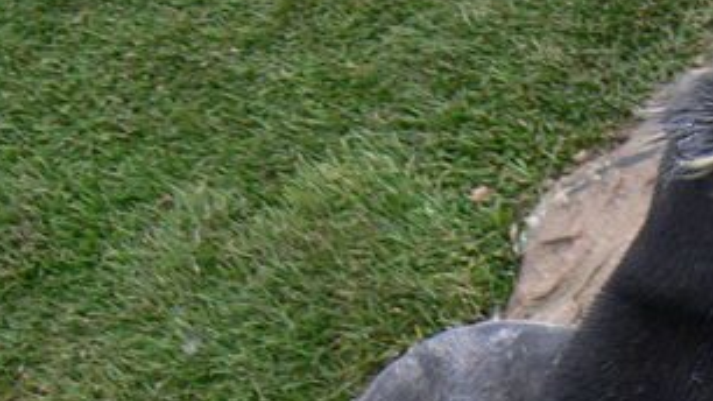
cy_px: 520
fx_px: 9584
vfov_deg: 2.4
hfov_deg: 4.3
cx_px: 713
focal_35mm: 507
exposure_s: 1/100
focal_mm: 29.6
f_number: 4.5
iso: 80
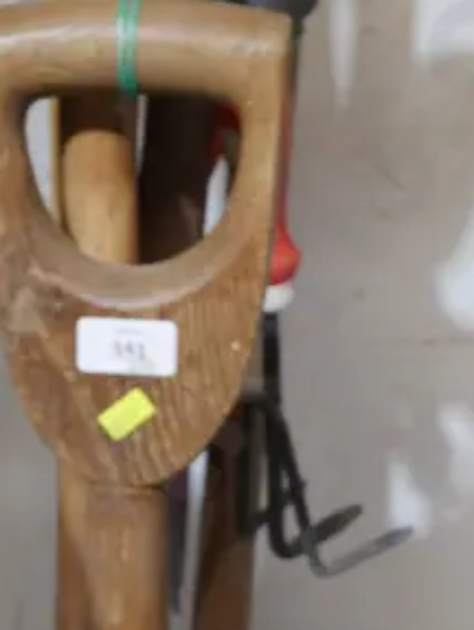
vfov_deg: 16.9
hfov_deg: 12.9
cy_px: 610
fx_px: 2077
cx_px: 56
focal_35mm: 114
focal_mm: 16
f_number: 3.6
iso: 800
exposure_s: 1/60
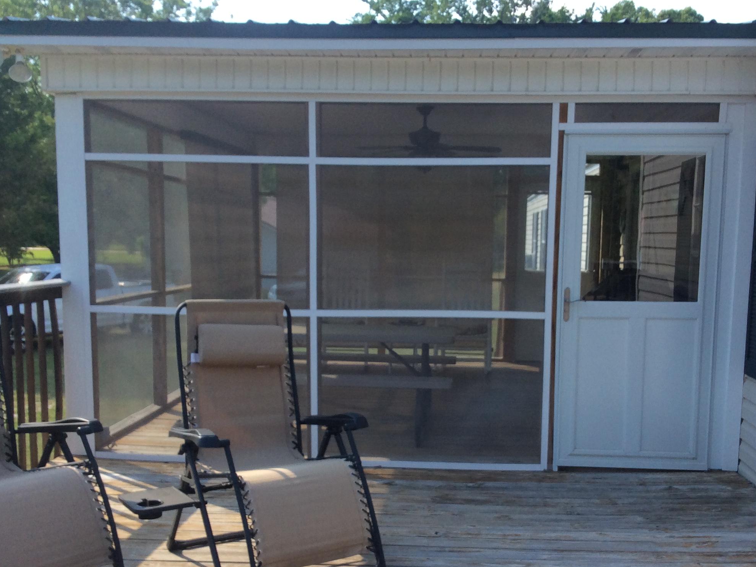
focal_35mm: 42
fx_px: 917
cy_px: 358
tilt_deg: -8.2
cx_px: 404
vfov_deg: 34.2
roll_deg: -0.9
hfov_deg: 44.8
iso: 32
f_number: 2.4
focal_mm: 3.3
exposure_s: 1/596
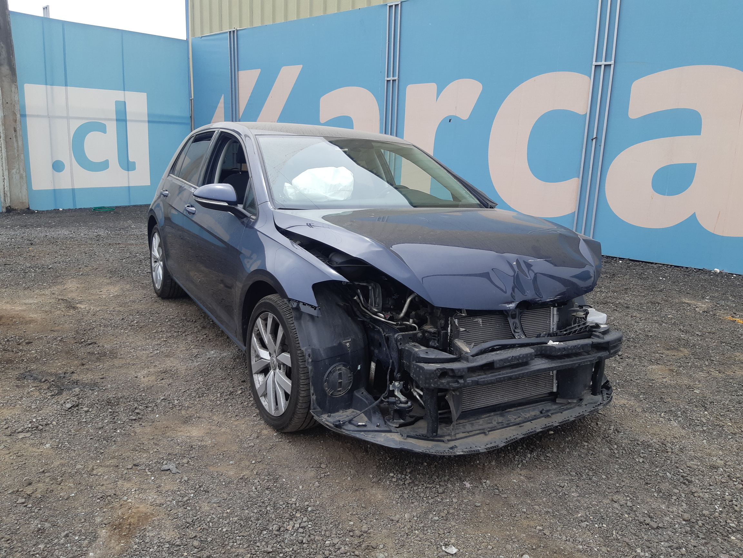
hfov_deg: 67.3
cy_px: 279
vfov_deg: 53.1
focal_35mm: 26
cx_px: 372
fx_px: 558
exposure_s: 1/1477
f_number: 1.7
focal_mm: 3.93
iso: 40
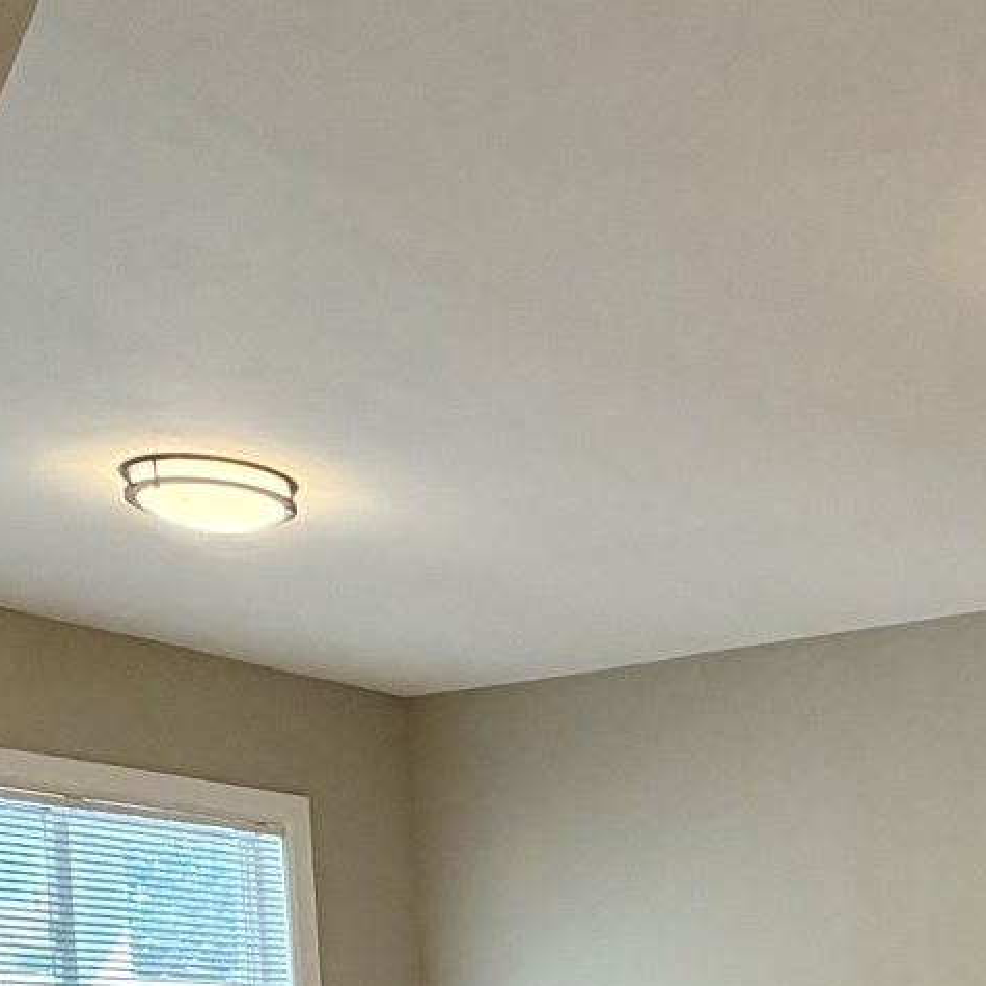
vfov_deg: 24.6
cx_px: 1057
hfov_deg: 26.6
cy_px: 1312
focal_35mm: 60
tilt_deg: -6.4
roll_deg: +0.4
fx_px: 1934
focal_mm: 2.22
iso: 200
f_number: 2.2
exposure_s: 1/120
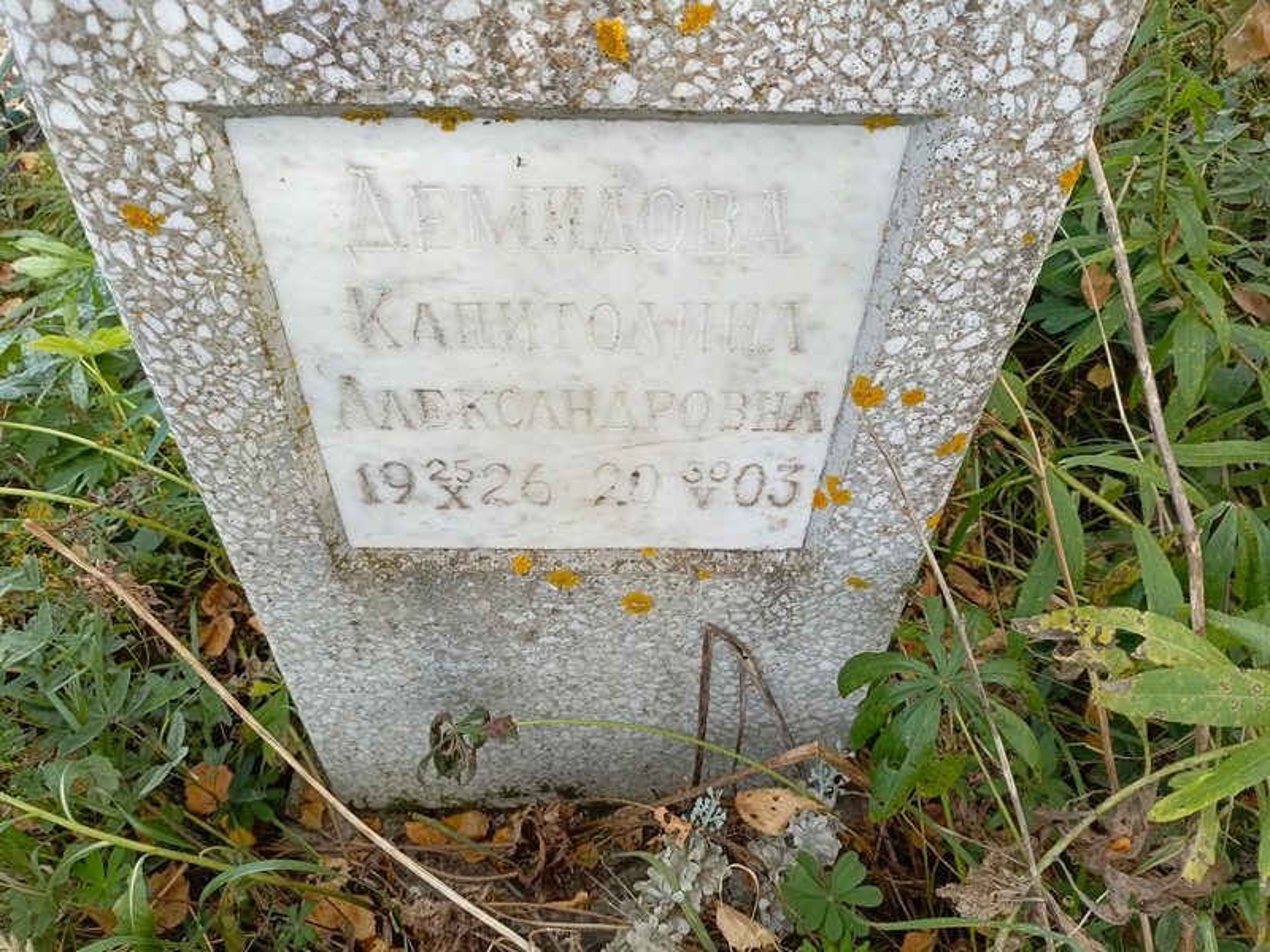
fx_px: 917
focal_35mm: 25
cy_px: 476
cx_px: 635
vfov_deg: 54.9
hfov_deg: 69.4
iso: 106
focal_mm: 4.76
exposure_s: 1/142
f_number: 1.69
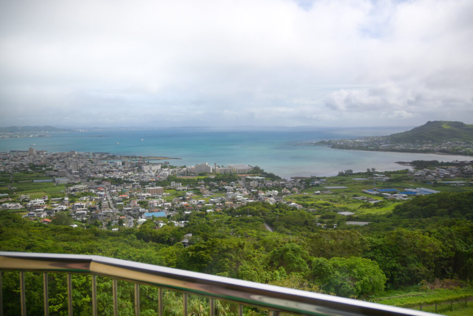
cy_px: 158
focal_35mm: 33
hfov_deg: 57.2
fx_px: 434
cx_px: 236
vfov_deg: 40.0
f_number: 4
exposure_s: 1/1600
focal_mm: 22
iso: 100
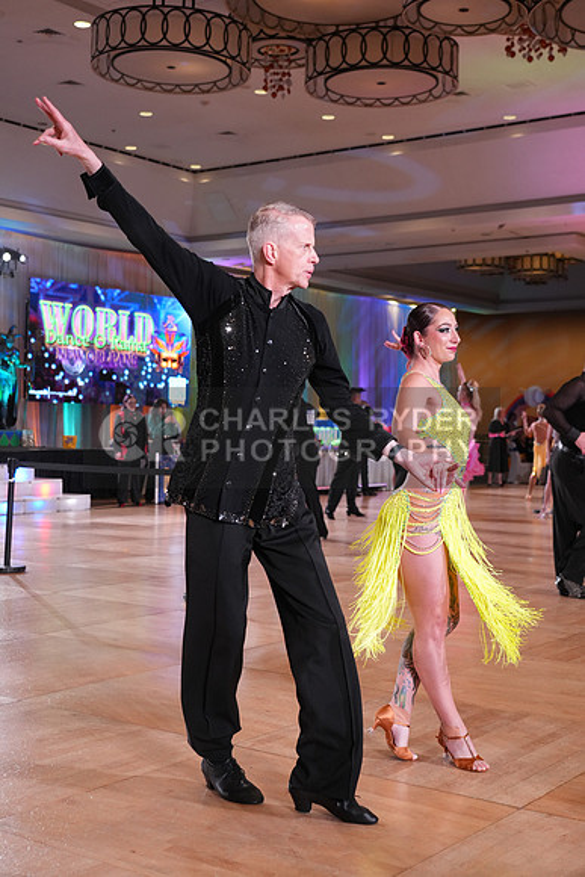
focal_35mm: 46
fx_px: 1120
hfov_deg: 29.3
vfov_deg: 42.7
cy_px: 438
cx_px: 292
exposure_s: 1/500
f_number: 4
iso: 2500
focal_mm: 46
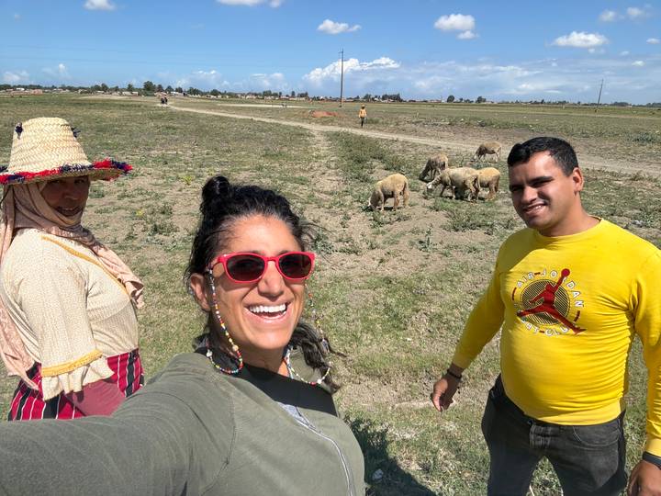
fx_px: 439
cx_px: 330
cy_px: 248
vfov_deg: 58.9
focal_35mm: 23
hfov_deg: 73.9
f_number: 1.9
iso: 25
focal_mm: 2.69
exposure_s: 1/1634
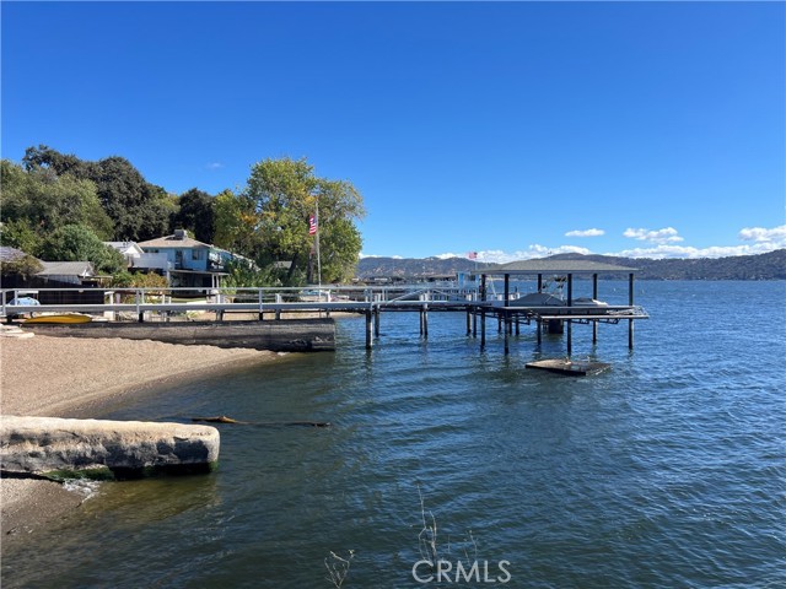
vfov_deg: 53.1
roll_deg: +1.3
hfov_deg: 67.3
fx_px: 590
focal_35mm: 26
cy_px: 294
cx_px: 393
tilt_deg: +0.3
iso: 50
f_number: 1.5
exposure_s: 1/3968
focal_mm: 5.7
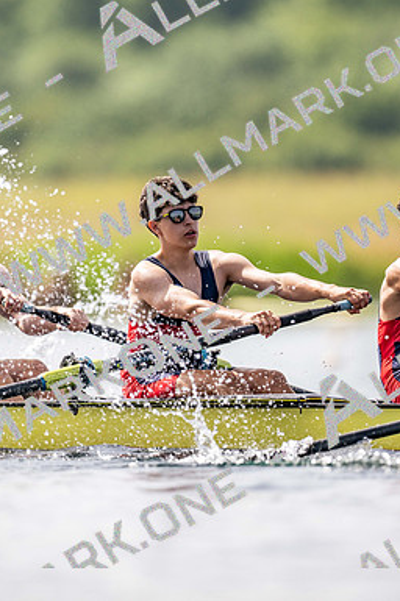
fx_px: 15109
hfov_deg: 1.5
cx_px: 186
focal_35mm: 905
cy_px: 300
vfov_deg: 2.3
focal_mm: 600
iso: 200
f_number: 4
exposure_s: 1/2500
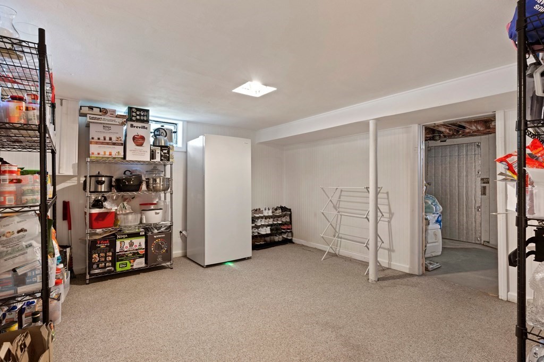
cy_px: 181
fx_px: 257
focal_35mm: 17
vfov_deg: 70.4
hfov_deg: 93.3
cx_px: 272
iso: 320
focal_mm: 17
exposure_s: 2
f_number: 9
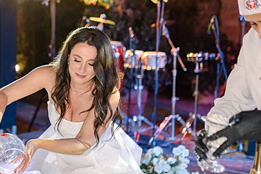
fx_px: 507
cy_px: 102
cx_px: 10
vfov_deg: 19.4
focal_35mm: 70
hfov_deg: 27.4
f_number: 1.8
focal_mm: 35
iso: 1600
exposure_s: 1/125
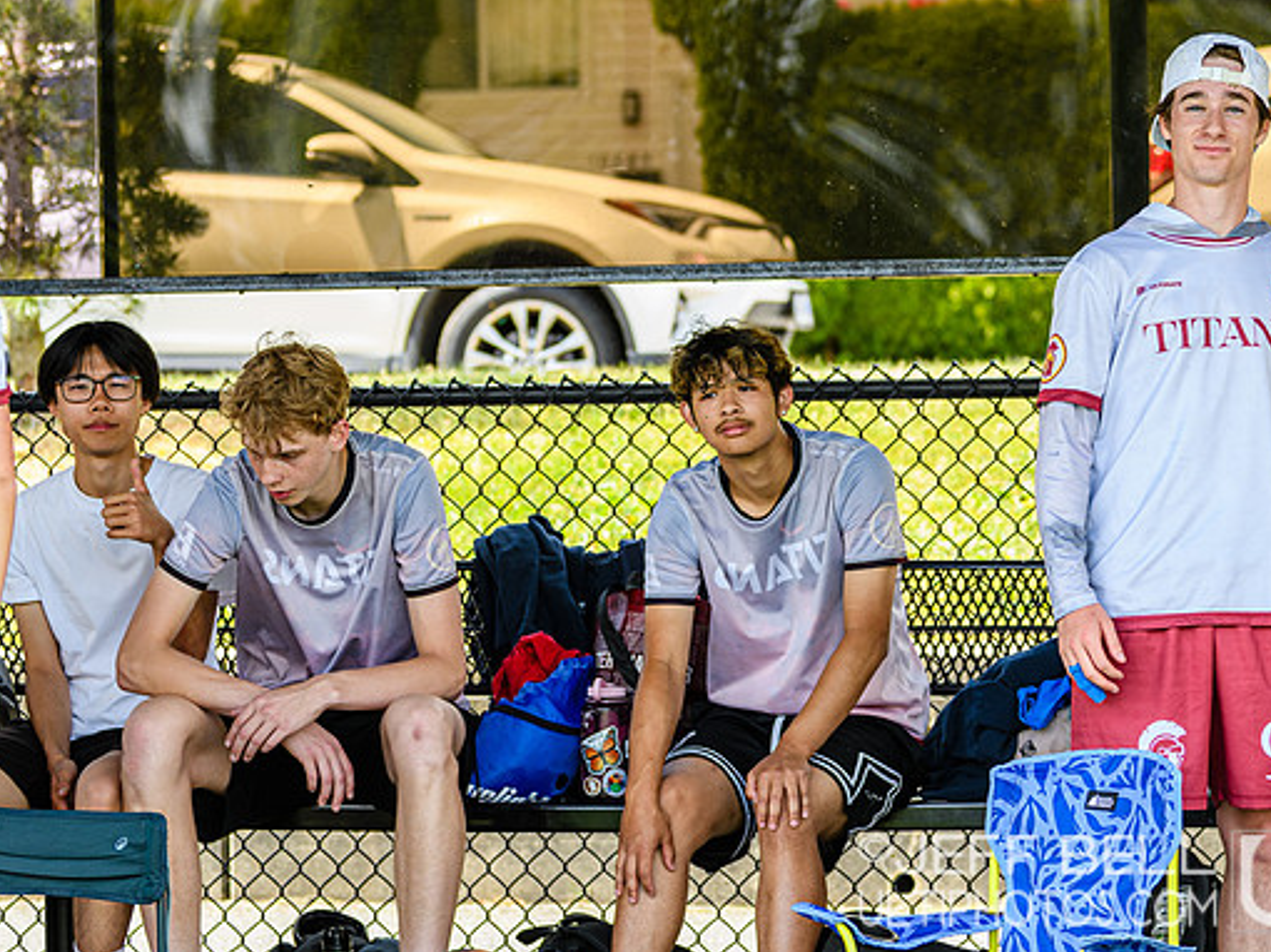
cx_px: 851
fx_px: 5248
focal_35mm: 143
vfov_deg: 10.4
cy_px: 525
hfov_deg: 13.8
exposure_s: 1/400
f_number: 3.2
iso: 200
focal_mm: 70
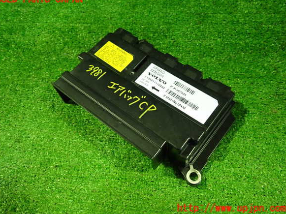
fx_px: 256
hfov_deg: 58.4
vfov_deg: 45.4
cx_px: 141
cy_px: 104
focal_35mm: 31
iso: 1000
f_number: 2.3
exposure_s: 1/25
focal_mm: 5.4
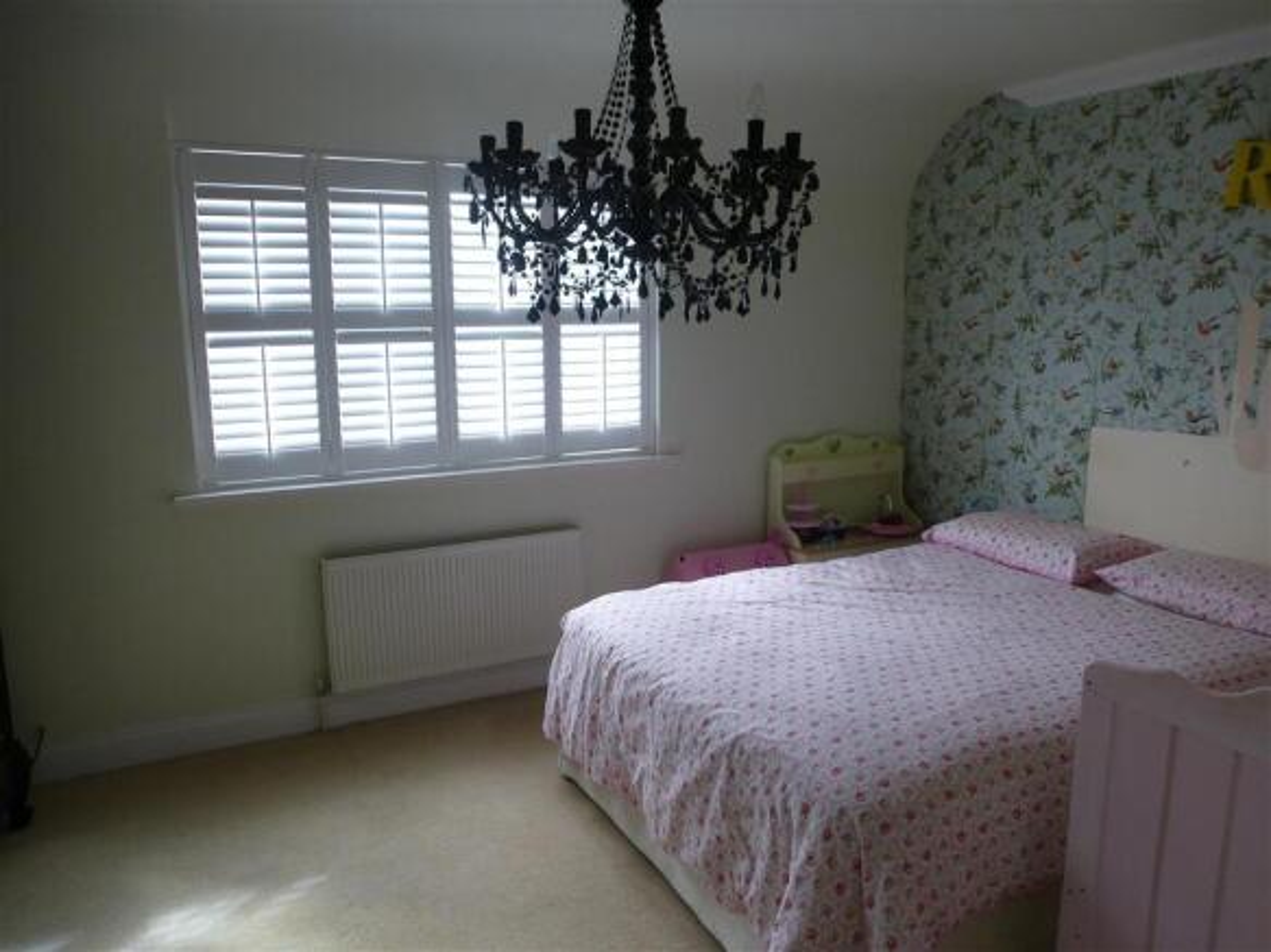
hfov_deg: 71.6
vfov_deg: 56.8
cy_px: 476
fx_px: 881
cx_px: 636
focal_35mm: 24
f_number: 3.3
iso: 250
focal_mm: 4.3
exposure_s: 1/60
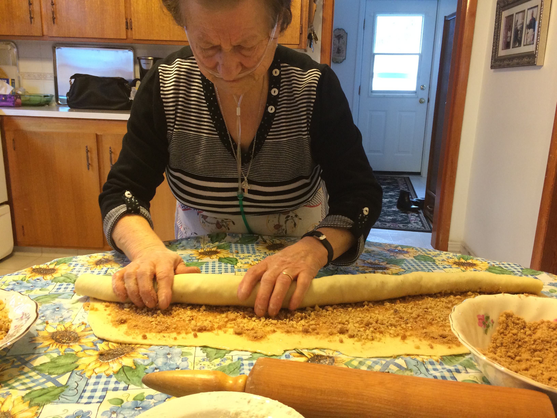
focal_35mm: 29
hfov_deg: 61.7
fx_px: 467
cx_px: 278
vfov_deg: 48.2
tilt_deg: -13.9
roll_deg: -1.1
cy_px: 209
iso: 160
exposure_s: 1/30
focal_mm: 4.15
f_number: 2.2
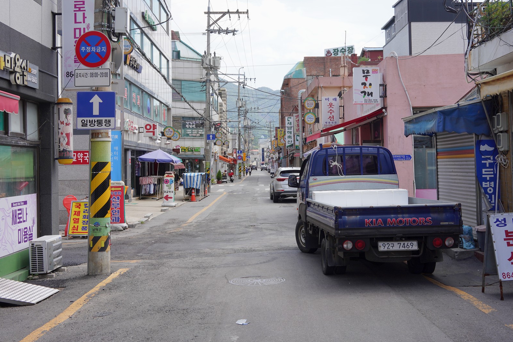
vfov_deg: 30.4
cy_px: 128
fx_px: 627
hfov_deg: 44.5
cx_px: 280
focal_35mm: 44
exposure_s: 1/100
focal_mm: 35
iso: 200
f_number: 13
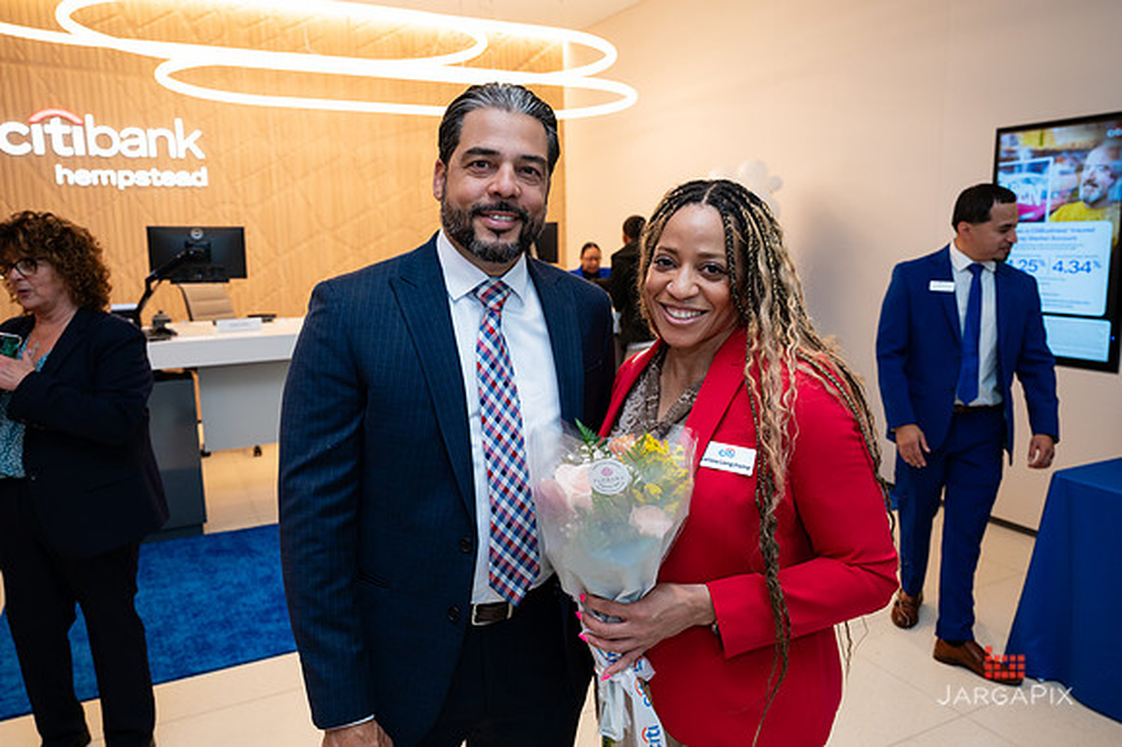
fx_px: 814
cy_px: 374
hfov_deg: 69.1
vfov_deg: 49.3
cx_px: 561
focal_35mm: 26
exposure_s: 1/200
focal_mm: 25.5
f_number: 4
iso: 400
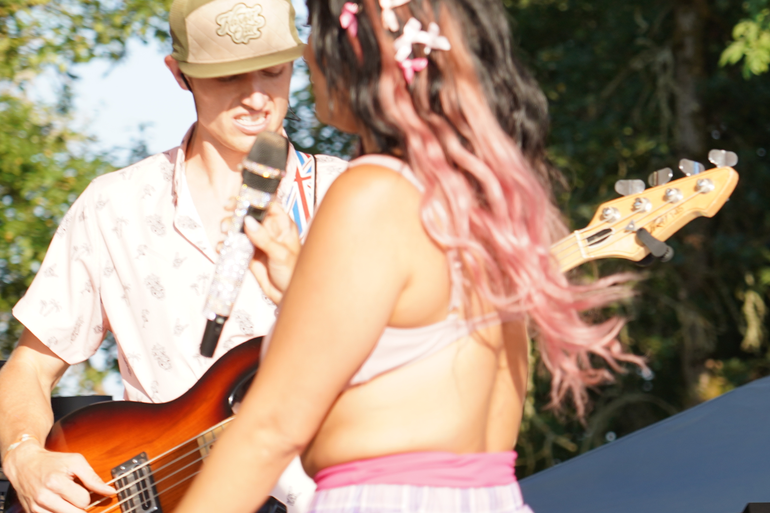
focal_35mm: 257
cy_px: 213
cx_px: 457
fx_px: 5497
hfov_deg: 8.0
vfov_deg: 5.3
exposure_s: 1/160
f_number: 5.6
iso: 100
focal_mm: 105
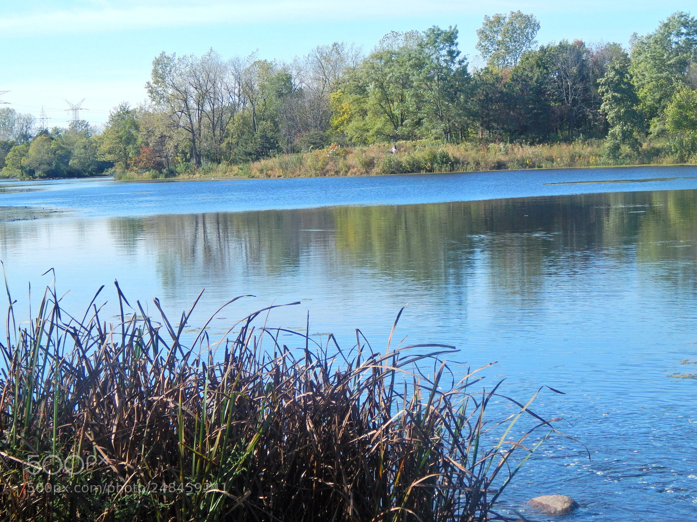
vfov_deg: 19.4
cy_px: 261
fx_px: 1530
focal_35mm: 76
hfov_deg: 25.7
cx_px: 348
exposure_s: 1/640
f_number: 4.2
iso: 125
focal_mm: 13.5
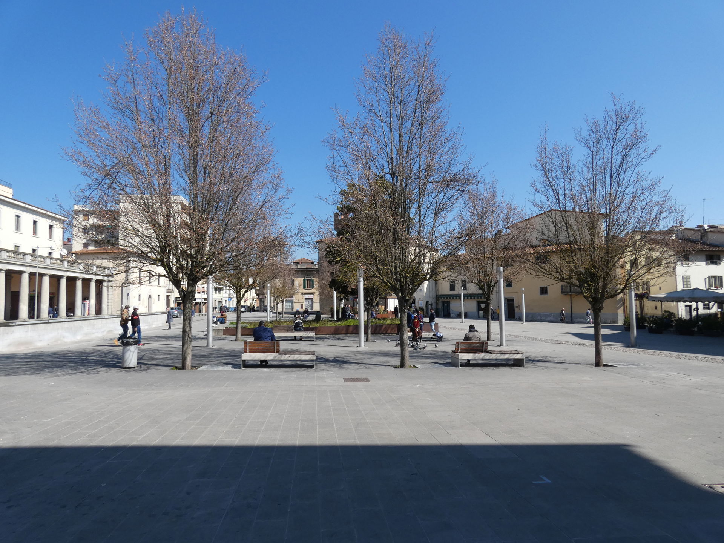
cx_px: 362
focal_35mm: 20
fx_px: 418
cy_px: 272
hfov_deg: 81.7
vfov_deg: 66.0
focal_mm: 3.6
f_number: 3.5
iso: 80
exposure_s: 1/800
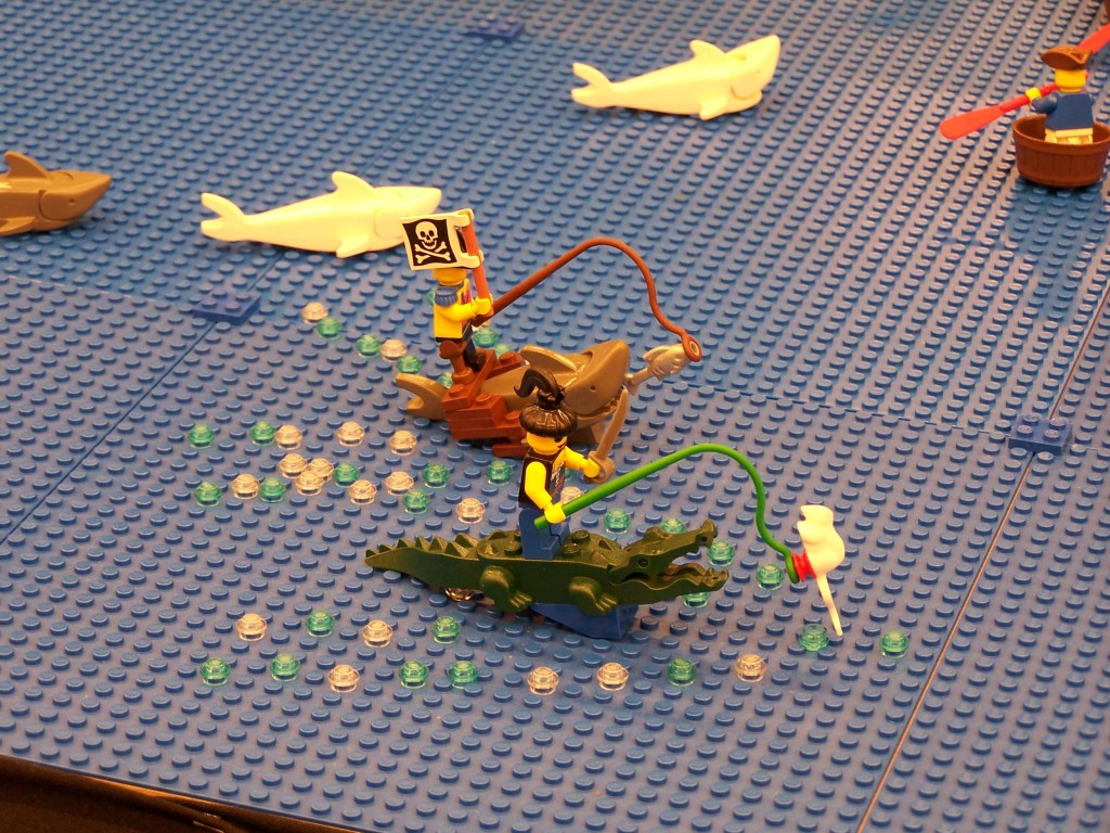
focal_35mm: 117
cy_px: 416
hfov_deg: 16.8
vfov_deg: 12.7
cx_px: 555
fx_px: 3752
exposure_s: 1/2
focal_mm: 19.4
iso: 80
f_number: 3.2
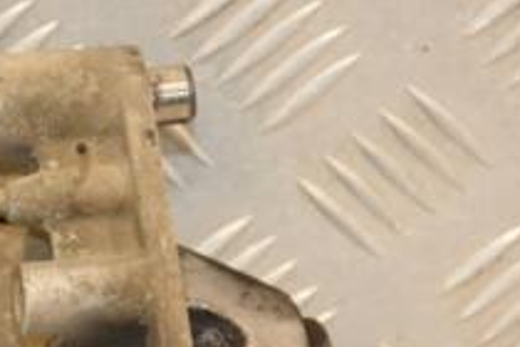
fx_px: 5691
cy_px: 295
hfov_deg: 5.2
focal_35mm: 394
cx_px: -188
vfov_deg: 3.5
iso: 800
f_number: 5.6
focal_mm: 92
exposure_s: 1/200
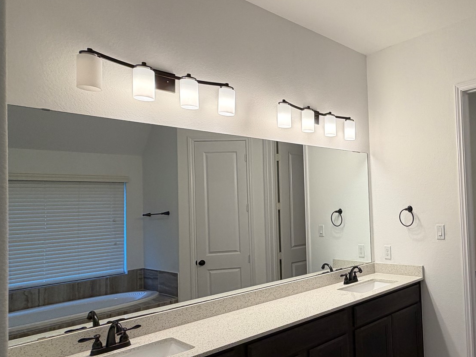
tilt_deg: +2.7
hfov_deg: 57.9
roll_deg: +2.5
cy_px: 195
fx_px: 357
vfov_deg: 53.0
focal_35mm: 26
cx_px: 427
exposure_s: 1/120
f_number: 2.2
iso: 100
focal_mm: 2.22
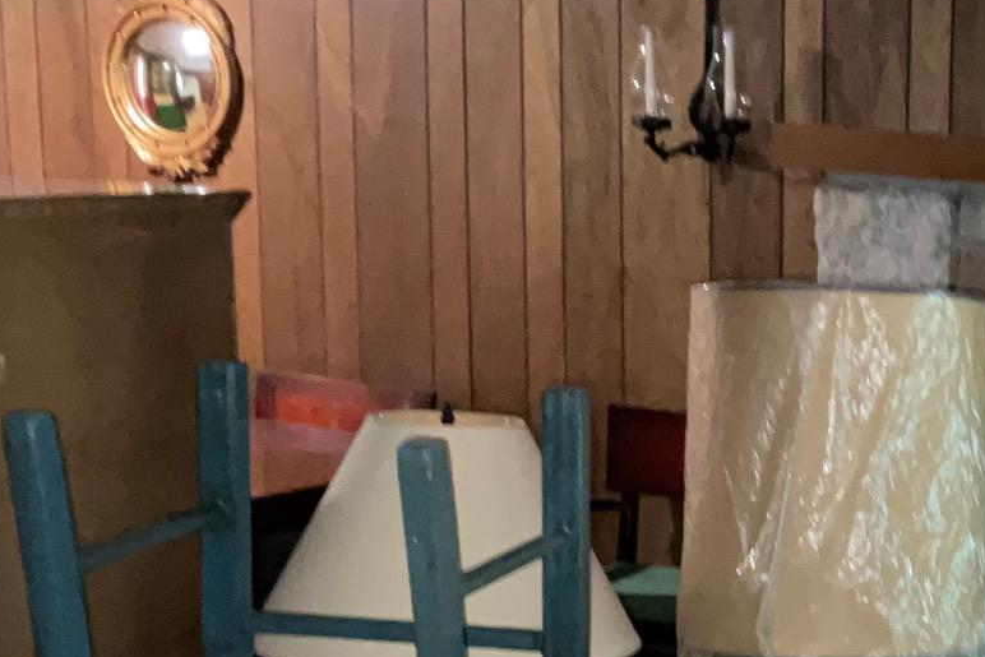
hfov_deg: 23.0
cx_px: 1226
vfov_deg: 16.6
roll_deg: -3.4
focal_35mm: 80
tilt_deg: -14.0
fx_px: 2189
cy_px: 685
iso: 200
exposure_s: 1/16
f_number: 1.8
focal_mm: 3
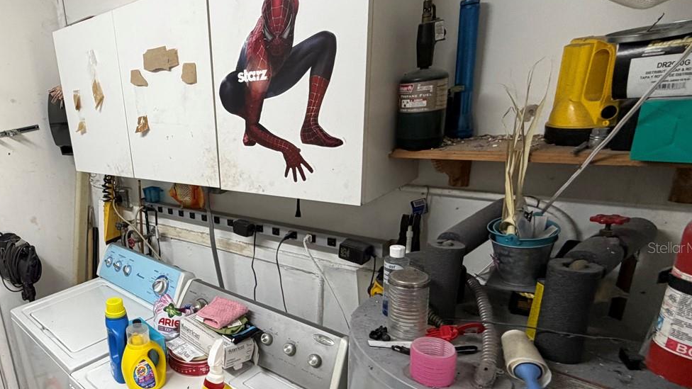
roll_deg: +5.8
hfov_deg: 67.7
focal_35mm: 25
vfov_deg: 45.5
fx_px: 459
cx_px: 147
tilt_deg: -21.0
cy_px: 247
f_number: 2.2
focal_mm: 2.22
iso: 200
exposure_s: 1/60
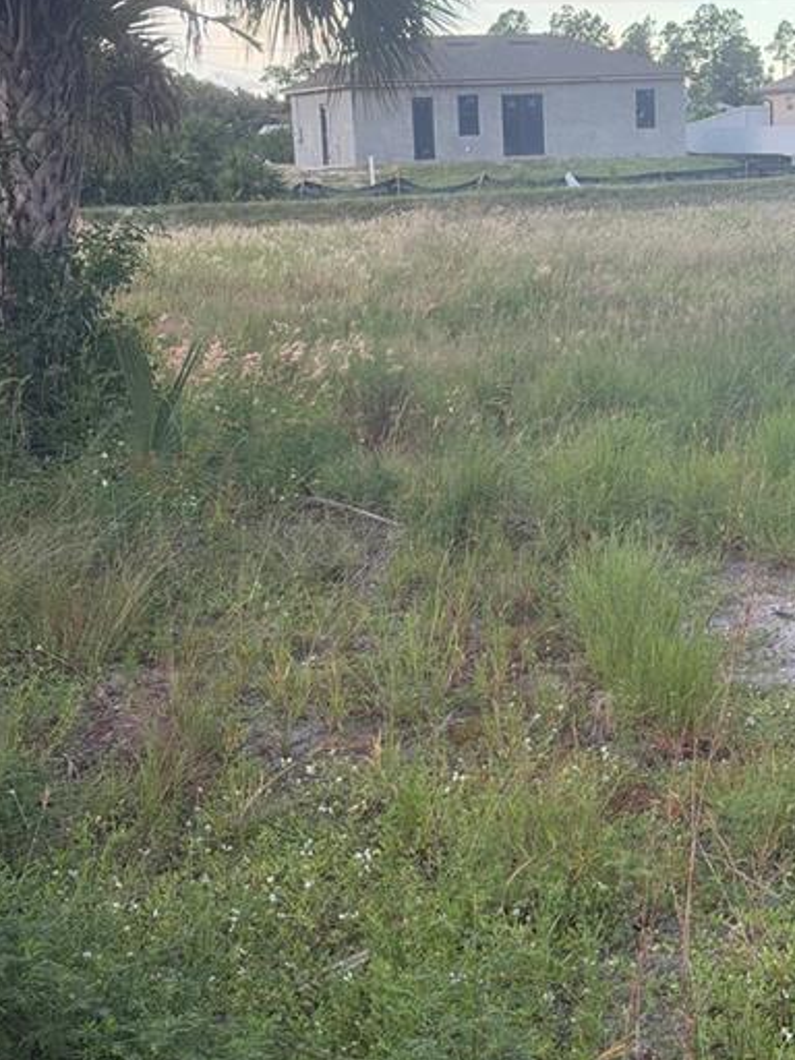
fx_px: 2205
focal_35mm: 72
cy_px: 551
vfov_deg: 27.0
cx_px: 580
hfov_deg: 20.3
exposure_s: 1/291
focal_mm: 6.76
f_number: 1.78
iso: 80
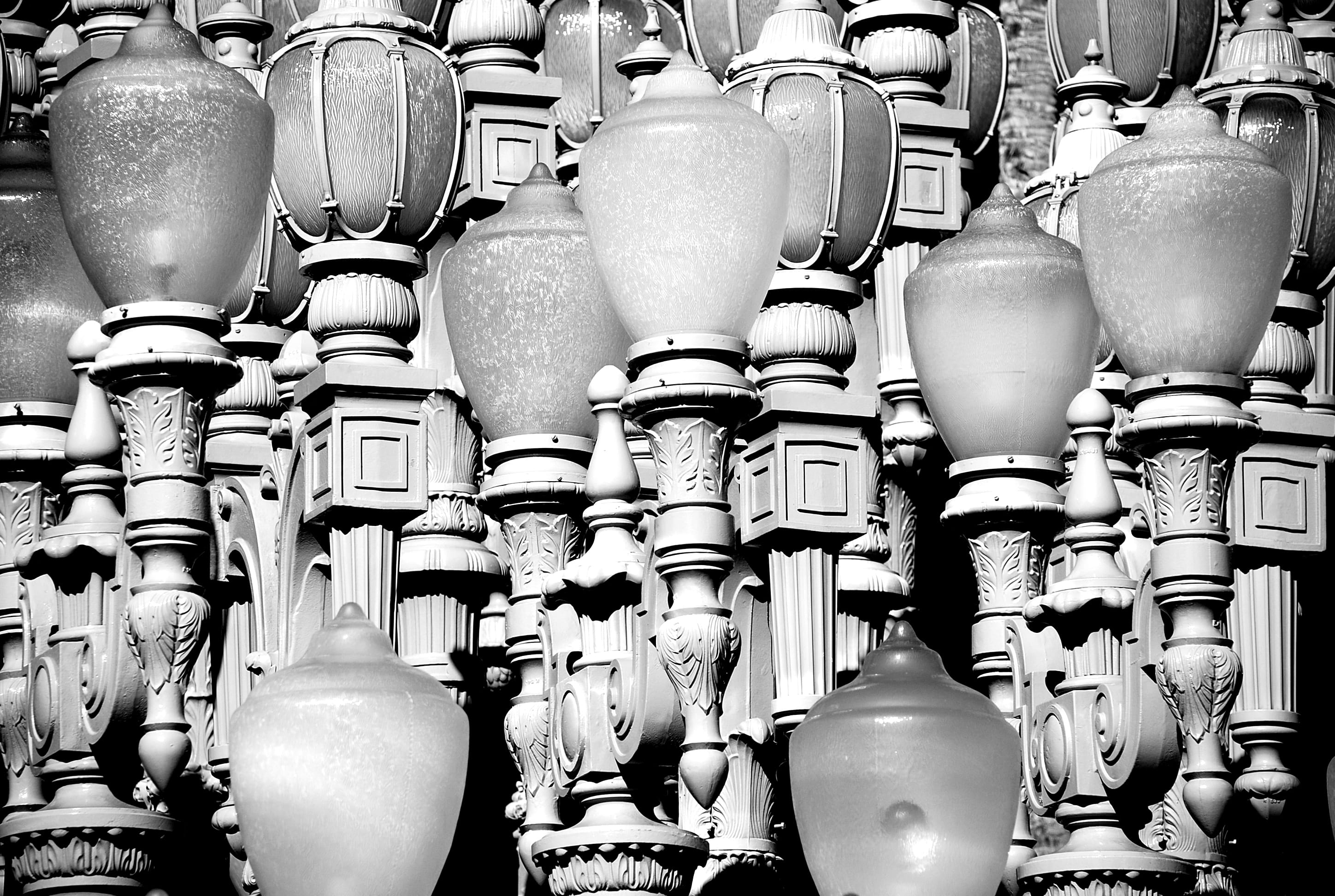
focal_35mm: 202
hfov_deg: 10.1
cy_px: 448
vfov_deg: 6.8
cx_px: 668
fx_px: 7525
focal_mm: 135
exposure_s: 1/500
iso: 100
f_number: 5.6
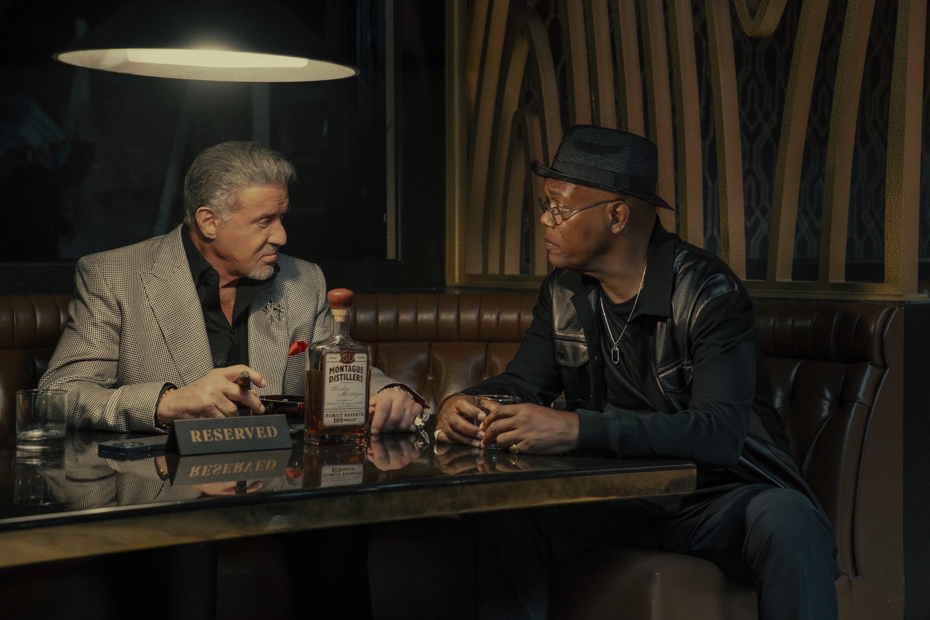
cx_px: 465
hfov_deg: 33.9
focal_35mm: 59
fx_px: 1524
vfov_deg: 23.0
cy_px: 310
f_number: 4
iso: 3200
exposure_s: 1/60
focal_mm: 59
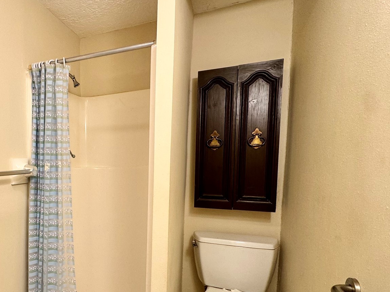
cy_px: 186
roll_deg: +0.1
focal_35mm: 25
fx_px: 282
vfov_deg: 54.1
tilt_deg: -5.2
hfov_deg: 62.6
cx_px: 70
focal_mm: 2.22
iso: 125
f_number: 2.2
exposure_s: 1/120
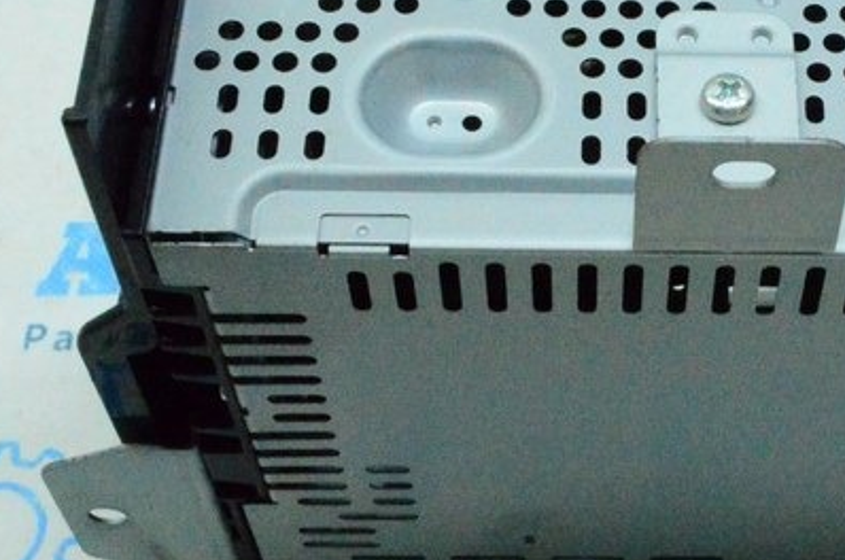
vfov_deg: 16.0
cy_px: 196
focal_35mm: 85
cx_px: 699
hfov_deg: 23.5
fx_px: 1992
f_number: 25
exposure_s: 1/80
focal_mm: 22
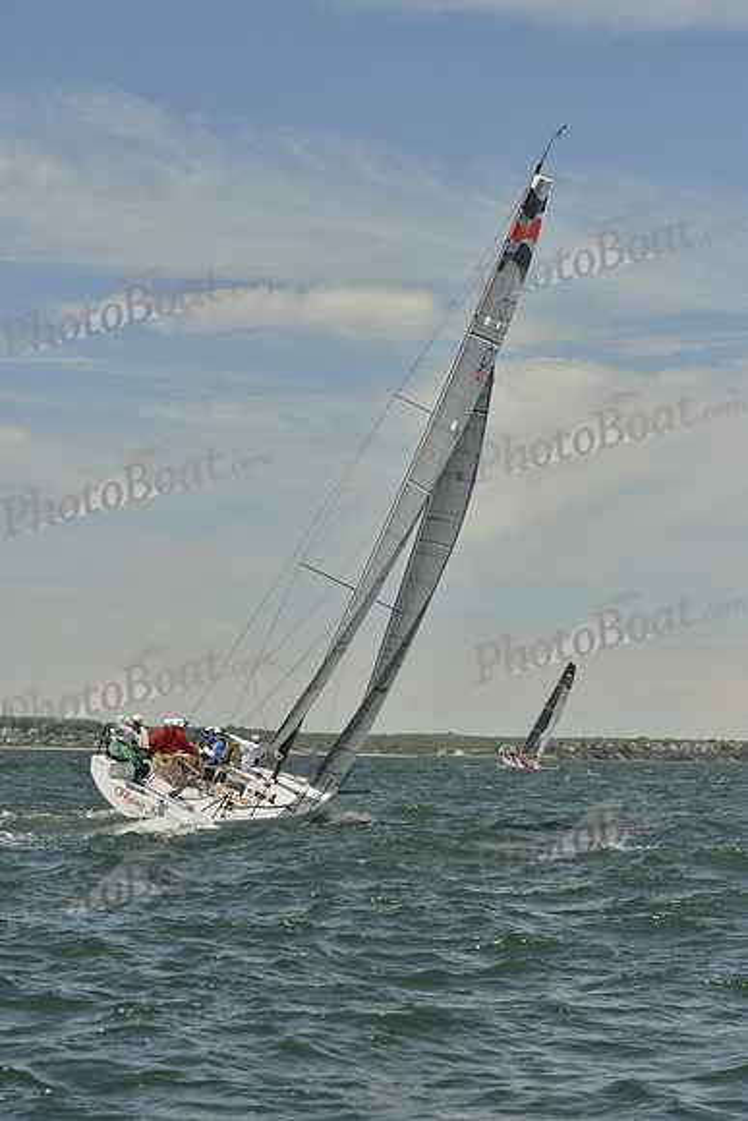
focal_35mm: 86
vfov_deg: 23.6
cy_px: 560
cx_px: 374
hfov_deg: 15.9
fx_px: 2679
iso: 280
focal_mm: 86
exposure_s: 1/1600
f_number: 9
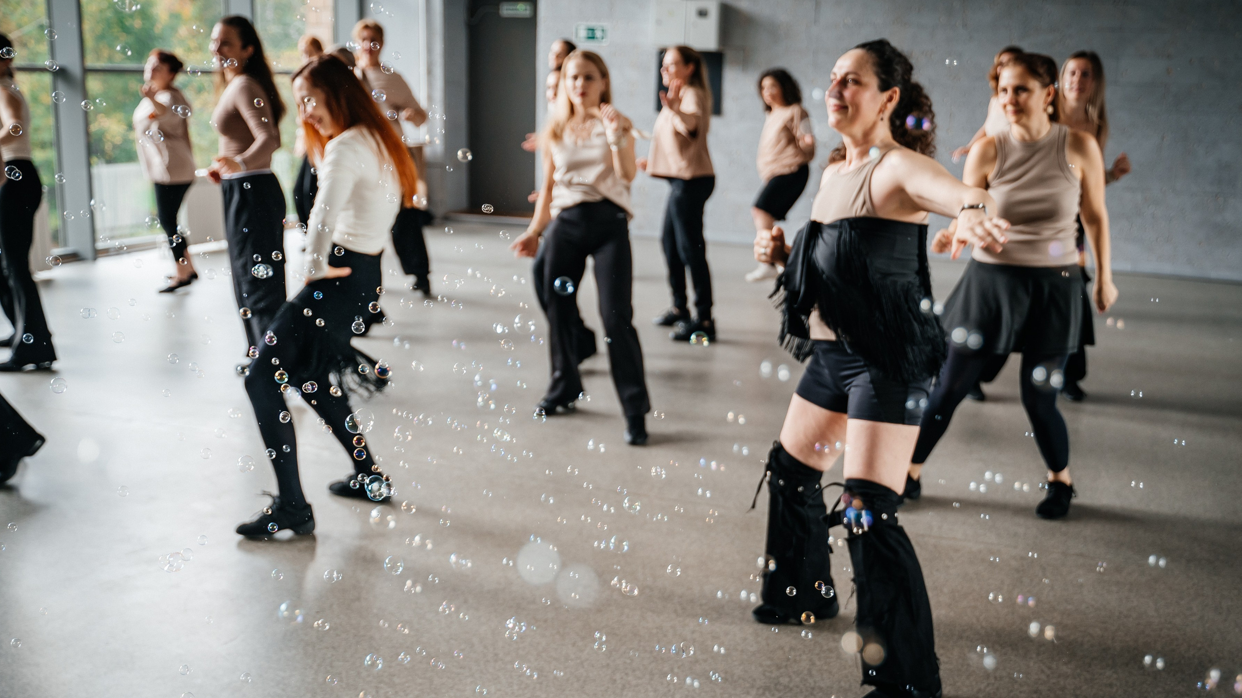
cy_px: 409
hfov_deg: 47.4
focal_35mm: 43
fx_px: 1416
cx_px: 634
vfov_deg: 27.7
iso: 400
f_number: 2.8
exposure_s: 1/250
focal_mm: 37
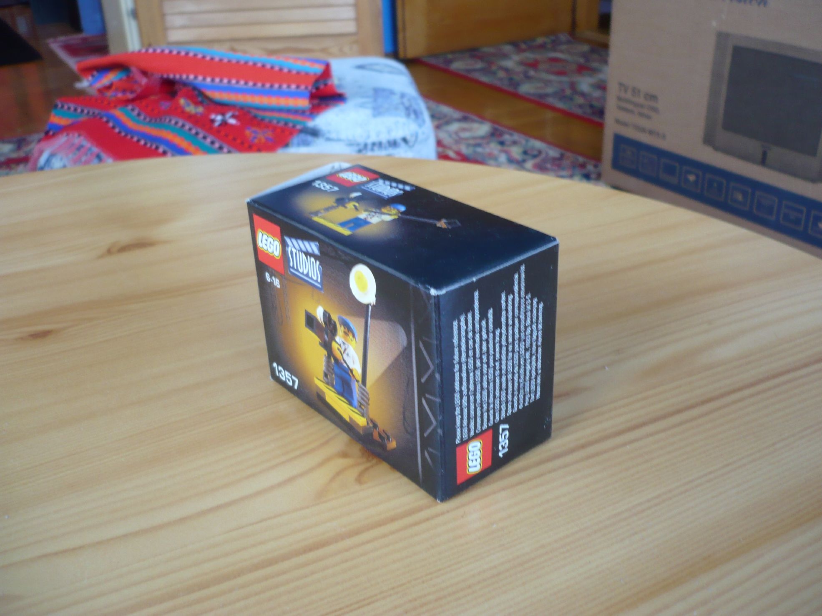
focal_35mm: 35
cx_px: 411
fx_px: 831
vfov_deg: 40.7
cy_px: 308
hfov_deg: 52.6
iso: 100
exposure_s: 1/20
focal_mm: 5.8
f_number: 2.8
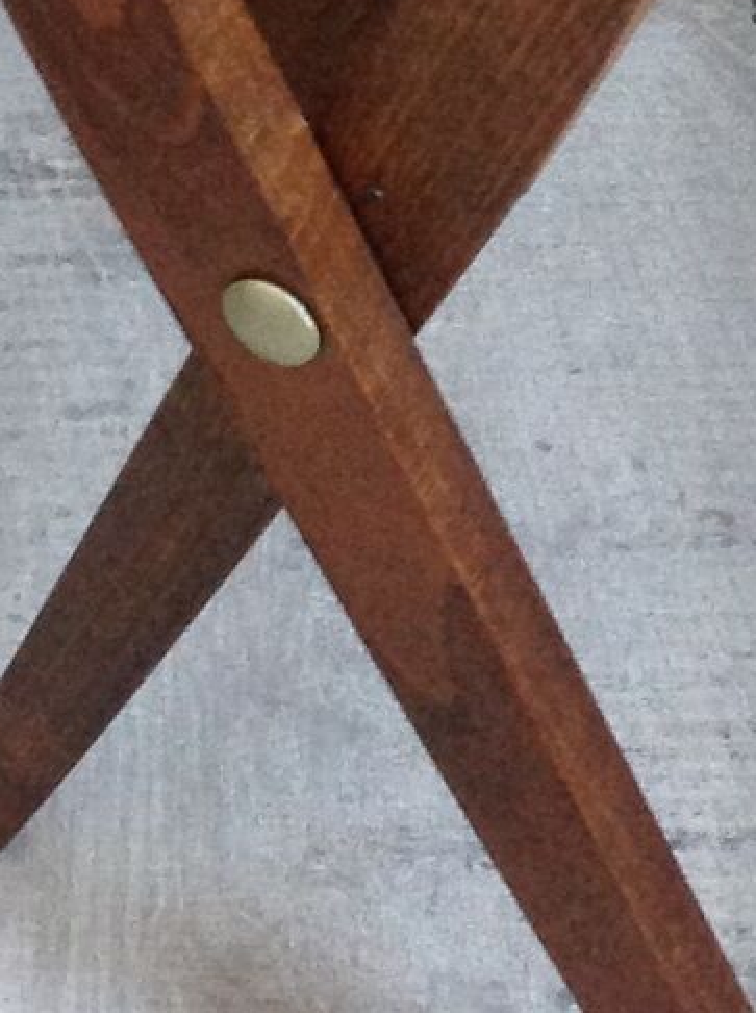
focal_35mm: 144
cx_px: 689
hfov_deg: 10.2
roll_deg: +0.8
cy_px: -736
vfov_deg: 12.6
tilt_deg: -32.0
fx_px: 4204
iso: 250
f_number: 2.4
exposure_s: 1/15
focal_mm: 4.28
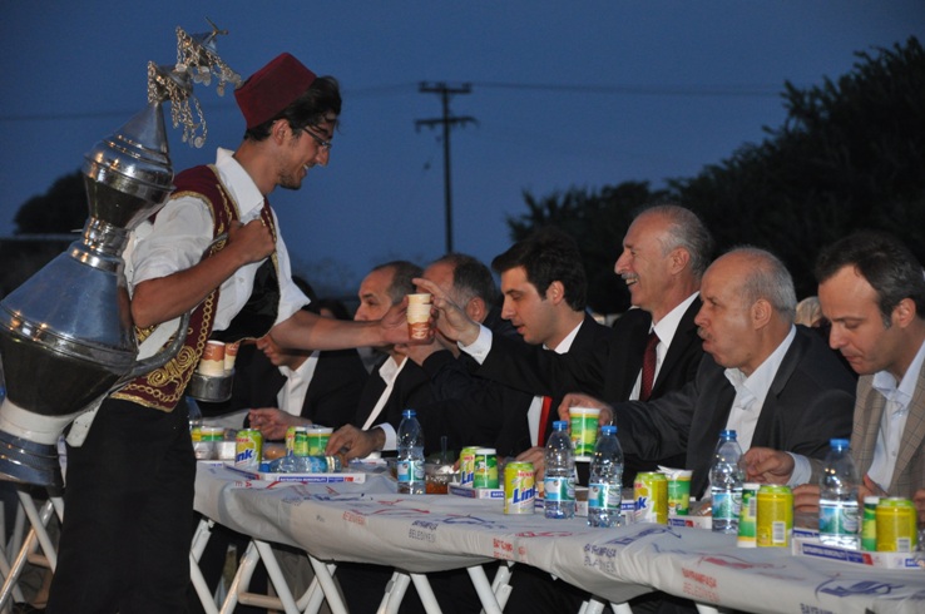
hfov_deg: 14.0
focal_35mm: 147
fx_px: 3772
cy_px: 307
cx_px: 462
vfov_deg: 9.3
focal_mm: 98
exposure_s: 1/60
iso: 800
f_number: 5.6
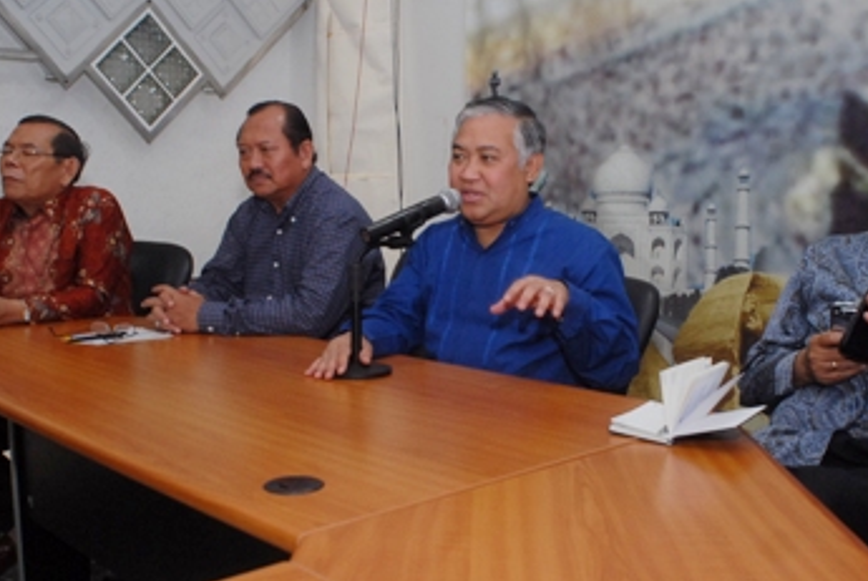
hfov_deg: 49.4
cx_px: 483
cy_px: 329
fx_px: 942
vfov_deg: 34.3
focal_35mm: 39
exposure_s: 1/60
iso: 500
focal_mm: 20
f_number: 5
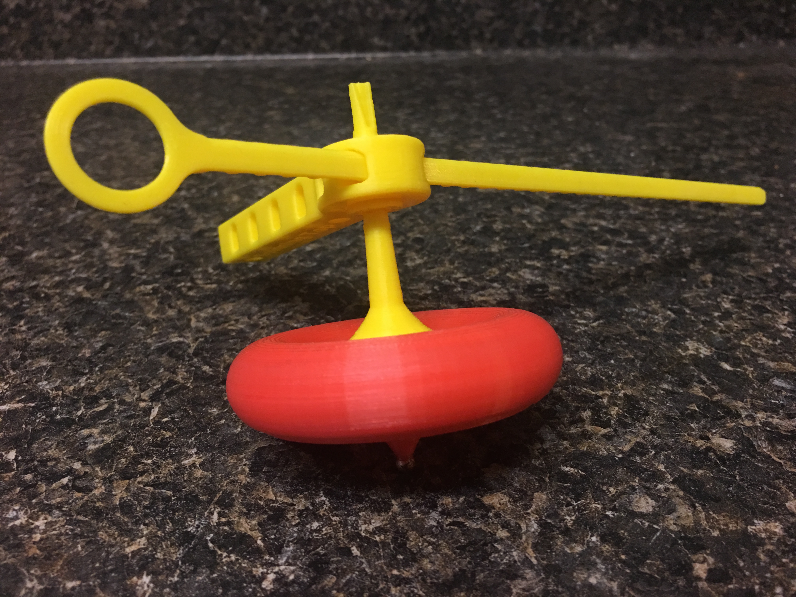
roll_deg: +0.8
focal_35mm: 29
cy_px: 298
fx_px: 667
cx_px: 398
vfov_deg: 48.2
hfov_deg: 61.7
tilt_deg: -26.5
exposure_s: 1/15
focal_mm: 4.15
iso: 64
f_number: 2.2
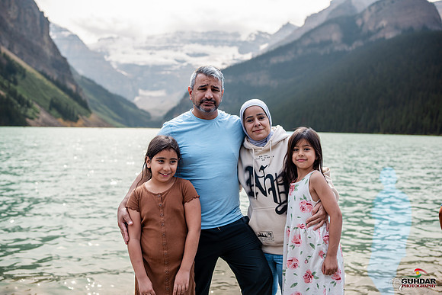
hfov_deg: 54.4
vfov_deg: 37.9
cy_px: 148
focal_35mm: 35
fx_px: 430
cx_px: 221
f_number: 2.5
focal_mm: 35
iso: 200
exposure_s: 1/2000
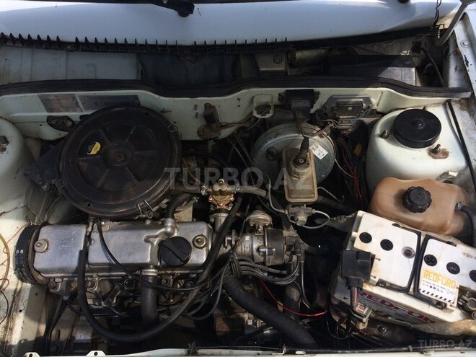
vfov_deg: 48.2
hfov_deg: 61.7
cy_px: 178
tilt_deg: -58.9
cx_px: 238
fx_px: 399
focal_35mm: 29
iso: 32
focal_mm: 4.15
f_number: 2.2
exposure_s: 1/1368
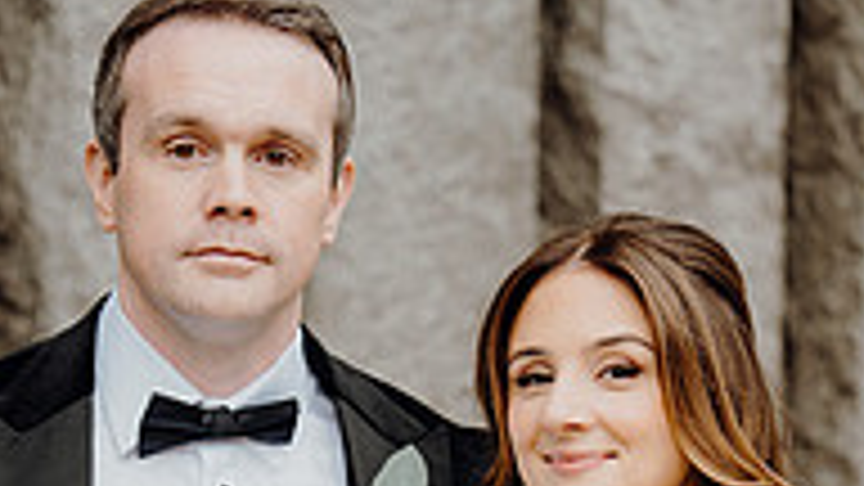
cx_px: 346
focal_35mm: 172
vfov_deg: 6.9
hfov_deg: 12.5
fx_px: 3940
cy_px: 860
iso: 125
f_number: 3.5
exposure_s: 1/160
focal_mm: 70
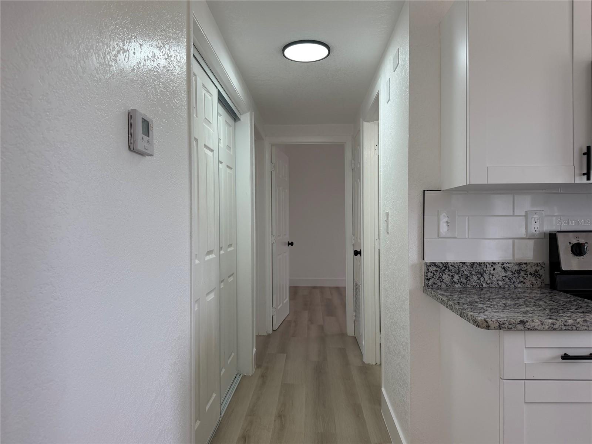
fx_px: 410
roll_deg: +0.5
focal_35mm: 24
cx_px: 296
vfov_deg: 56.8
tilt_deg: +0.7
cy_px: 222
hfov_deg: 71.6
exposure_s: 1/182
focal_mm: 6.76
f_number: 1.78
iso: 80
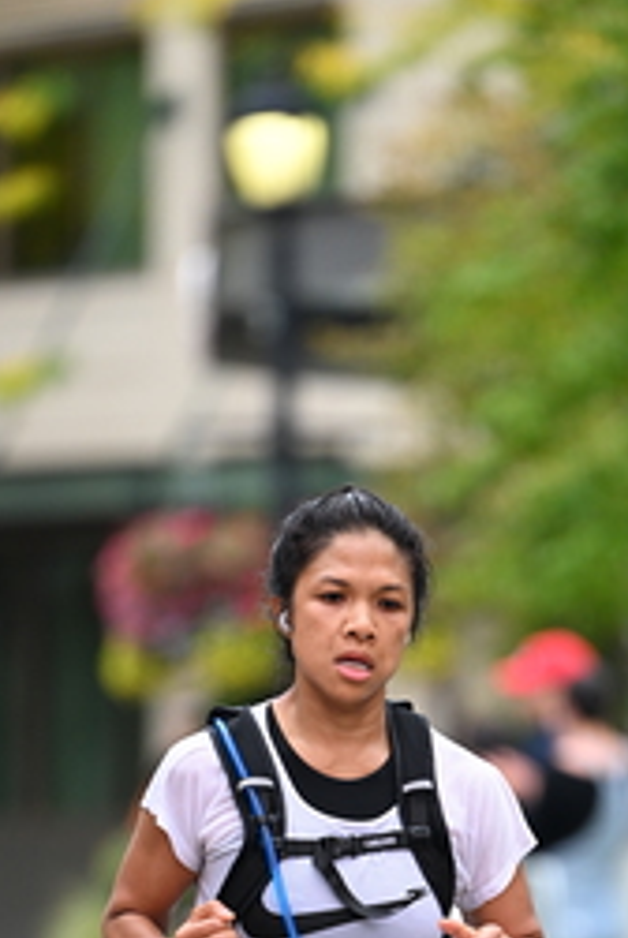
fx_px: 11429
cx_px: 406
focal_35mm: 438
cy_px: 789
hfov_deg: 3.1
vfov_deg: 4.7
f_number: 2.8
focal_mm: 200
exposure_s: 1/1600
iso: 640
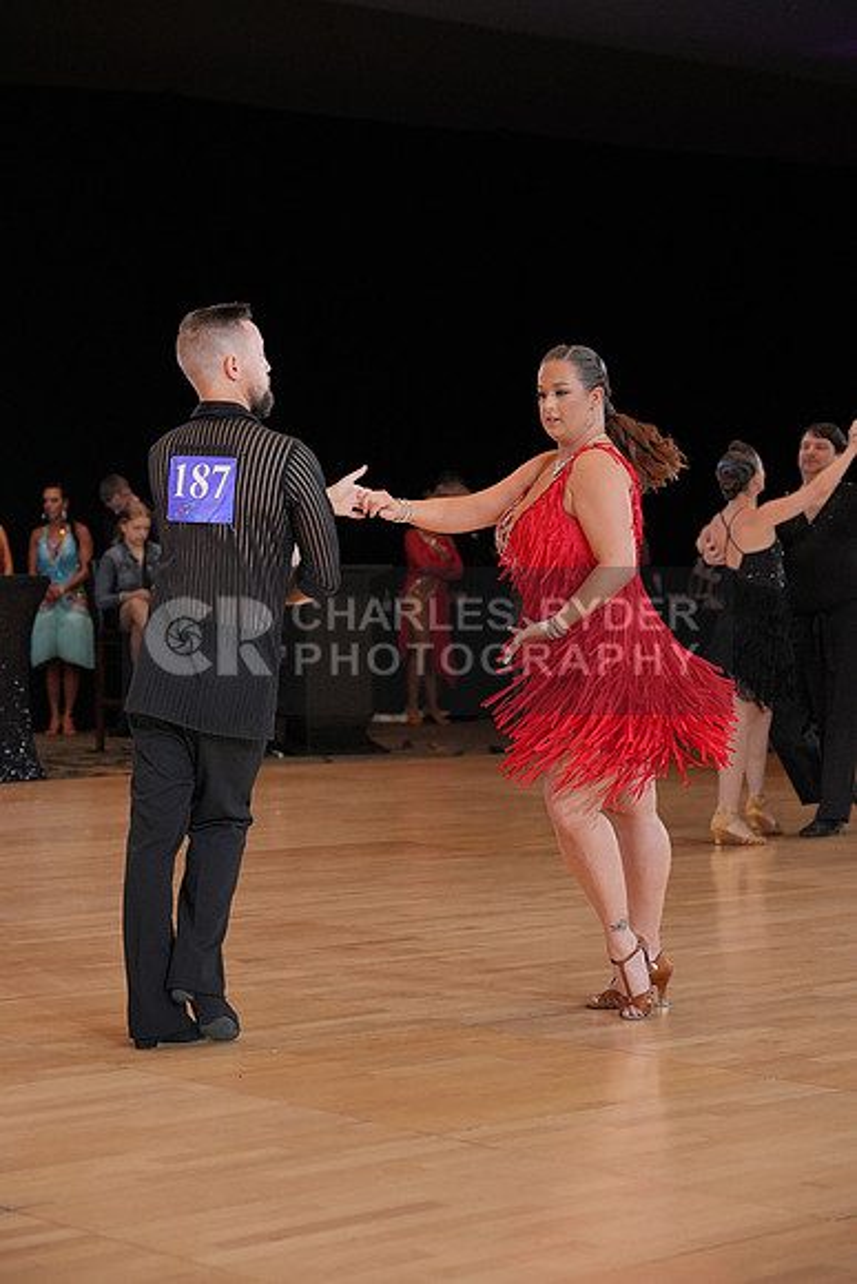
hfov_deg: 17.3
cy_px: 642
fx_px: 2819
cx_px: 428
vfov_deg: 25.7
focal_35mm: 79
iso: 2500
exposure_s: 1/500
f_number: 4
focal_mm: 79
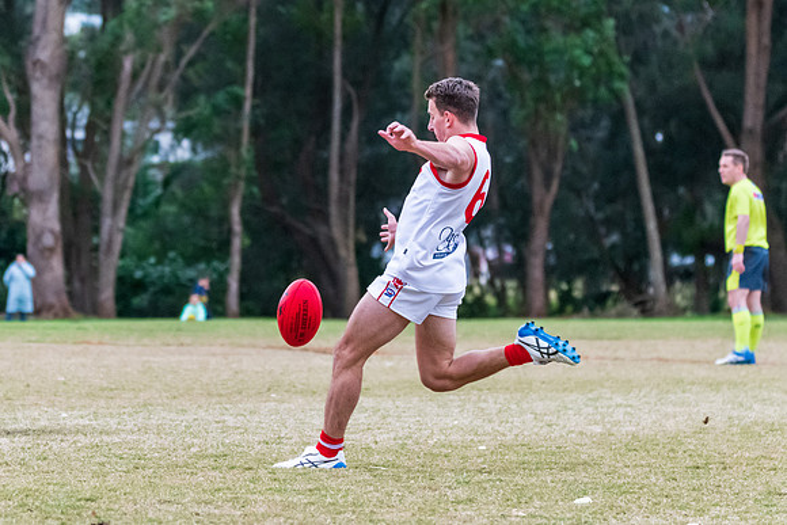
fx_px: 6017
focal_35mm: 275
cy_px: 202
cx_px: 324
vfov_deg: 5.0
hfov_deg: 7.5
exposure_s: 1/1250
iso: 3200
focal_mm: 160
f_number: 5
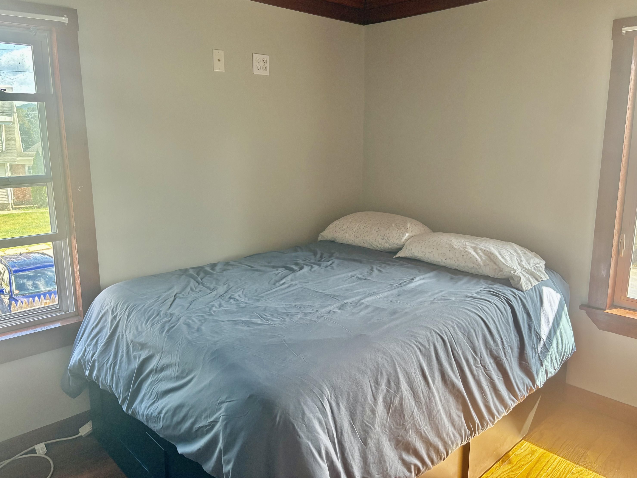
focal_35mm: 27
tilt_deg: -10.8
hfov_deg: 65.3
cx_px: 327
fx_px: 497
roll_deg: -0.1
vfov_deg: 51.4
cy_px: 231
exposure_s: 1/107
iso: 125
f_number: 1.6
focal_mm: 5.96
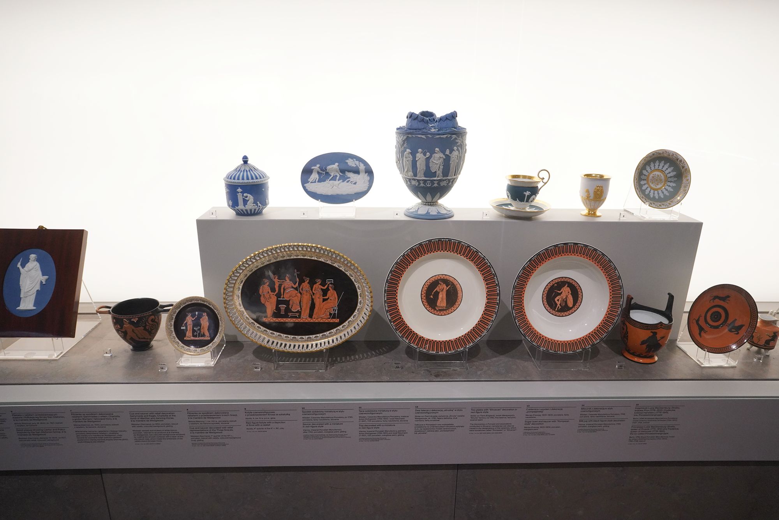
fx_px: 519
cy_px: 260
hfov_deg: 73.7
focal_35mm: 24
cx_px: 390
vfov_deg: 53.1
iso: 3200
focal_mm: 24
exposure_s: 1/80
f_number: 7.1
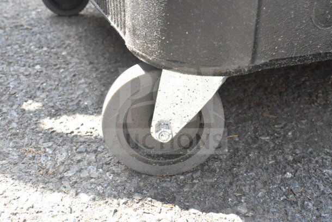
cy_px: 111
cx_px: 166
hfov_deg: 46.4
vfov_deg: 31.9
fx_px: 387
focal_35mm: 42
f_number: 14
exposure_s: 1/500
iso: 6400
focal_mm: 28
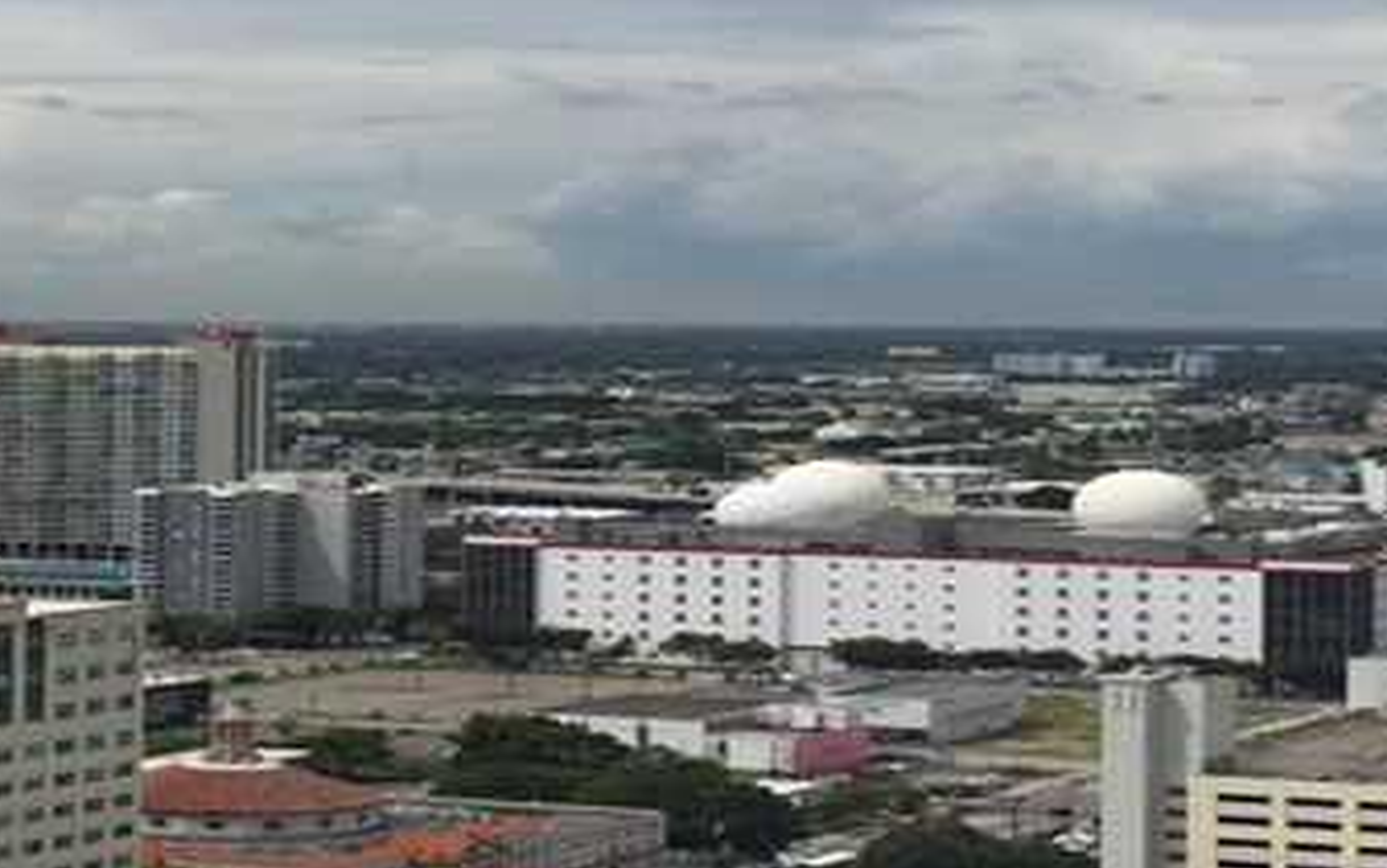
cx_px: 165
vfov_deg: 17.9
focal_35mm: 73
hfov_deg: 27.3
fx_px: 2761
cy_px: 329
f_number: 2.2
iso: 32
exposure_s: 1/3968
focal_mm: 4.15
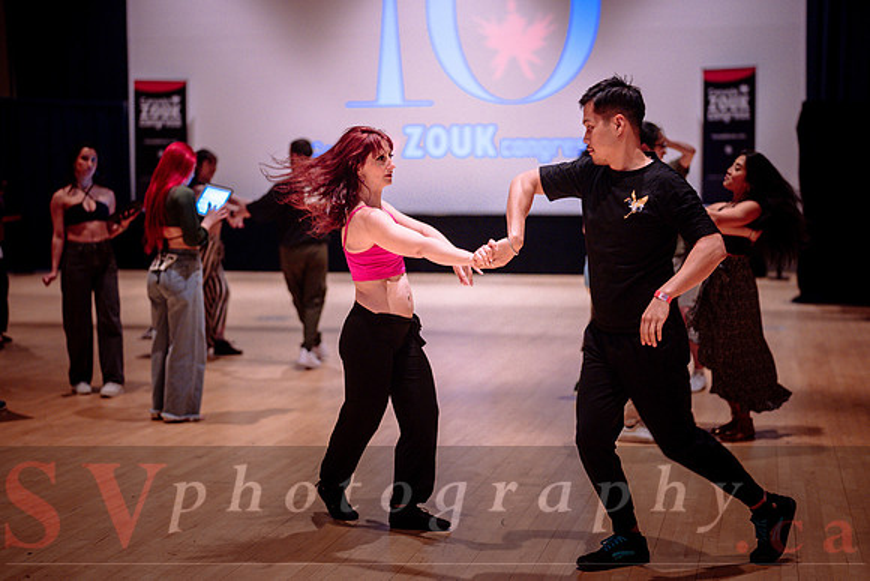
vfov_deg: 23.4
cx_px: 451
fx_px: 1404
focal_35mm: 58
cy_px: 299
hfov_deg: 34.4
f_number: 1.2
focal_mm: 50
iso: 1600
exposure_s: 1/250
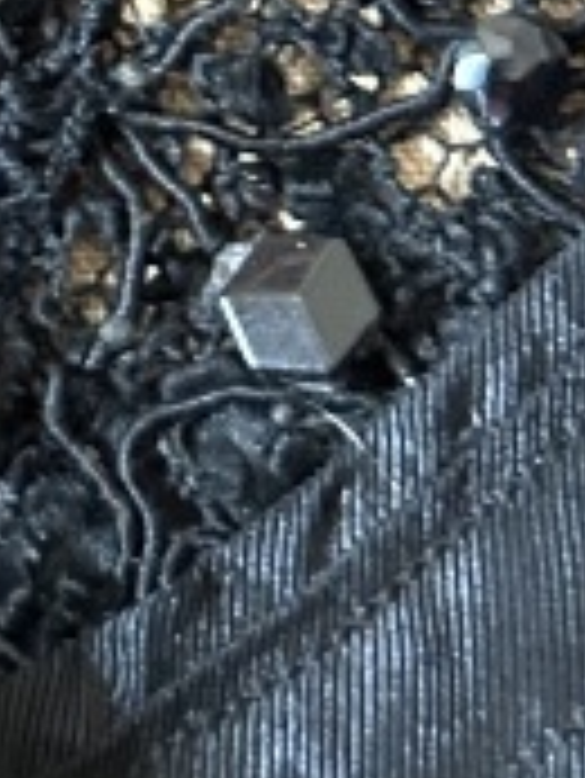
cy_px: -603
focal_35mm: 180
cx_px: -279
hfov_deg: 8.1
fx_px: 4051
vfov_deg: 10.4
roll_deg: -1.1
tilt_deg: -23.0
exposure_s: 1/38
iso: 640
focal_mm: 5.7
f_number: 1.5
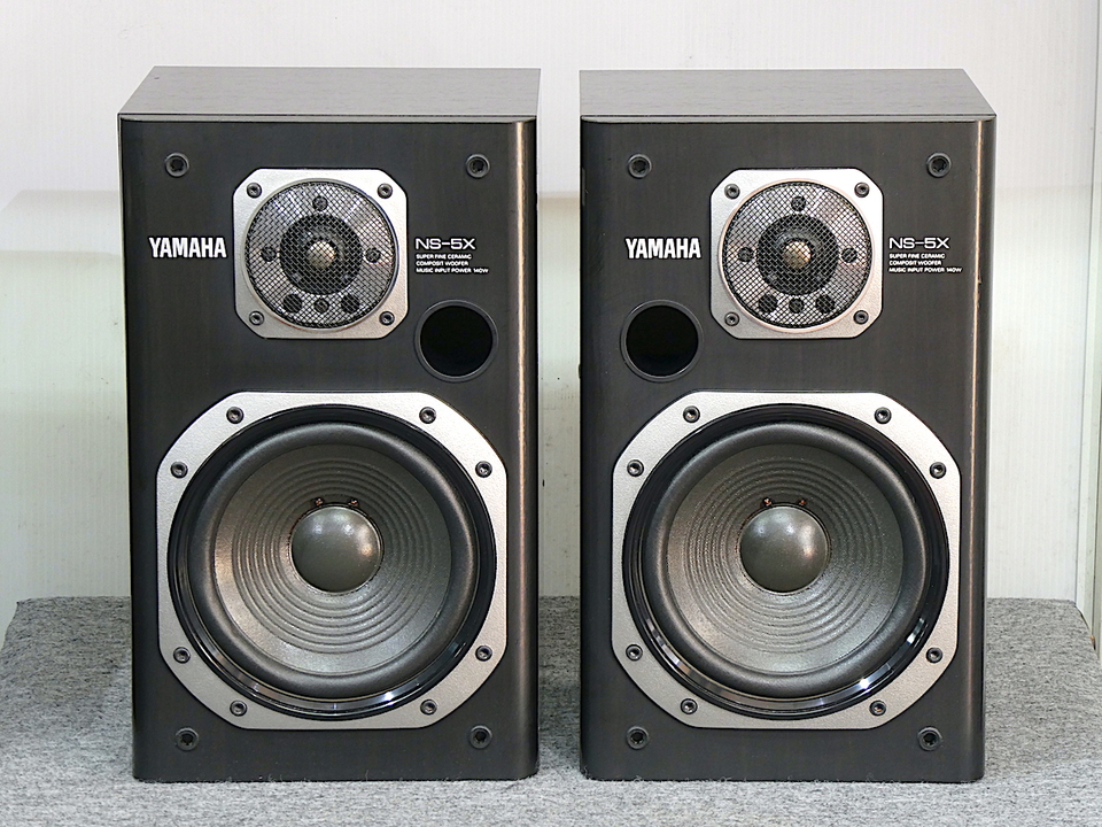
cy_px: 414
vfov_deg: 12.0
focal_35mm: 124
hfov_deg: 15.9
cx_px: 551
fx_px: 3948
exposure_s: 1/5
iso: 200
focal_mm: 22.3
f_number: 5.2
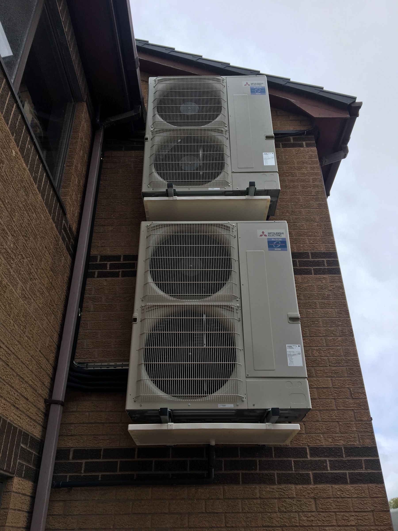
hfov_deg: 48.2
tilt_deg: +30.6
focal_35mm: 29
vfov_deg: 61.7
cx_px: 199
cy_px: 266
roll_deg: +0.8
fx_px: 445
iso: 25
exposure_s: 1/974
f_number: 2.2
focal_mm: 4.15
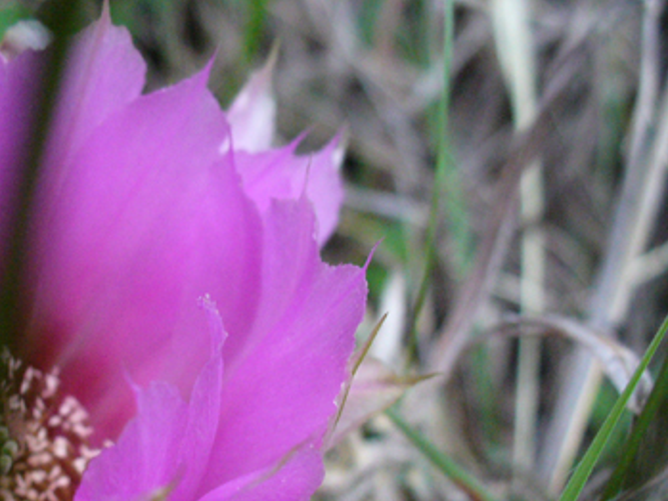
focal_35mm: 53
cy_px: 357
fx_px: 1023
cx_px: 258
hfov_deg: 36.0
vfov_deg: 27.3
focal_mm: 6.1
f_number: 2.8
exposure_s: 1/80
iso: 400
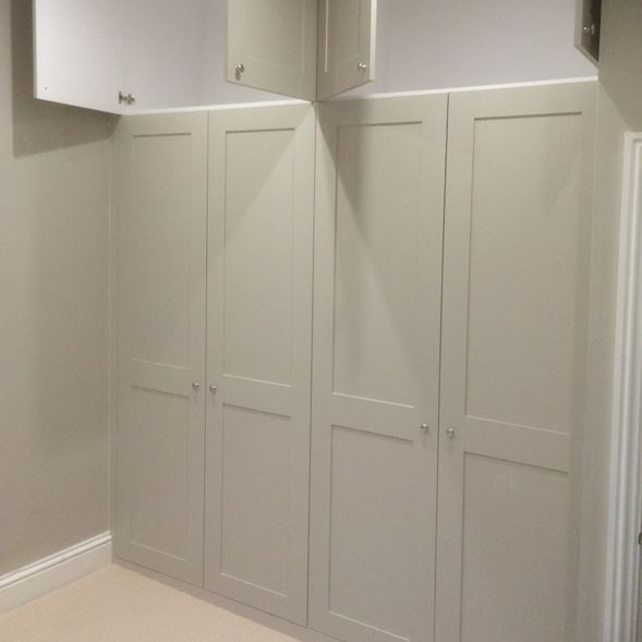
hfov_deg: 46.0
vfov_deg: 45.8
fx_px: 755
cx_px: 318
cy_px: 257
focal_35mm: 36
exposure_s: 1/30
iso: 200
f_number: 2.2
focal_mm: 4.12
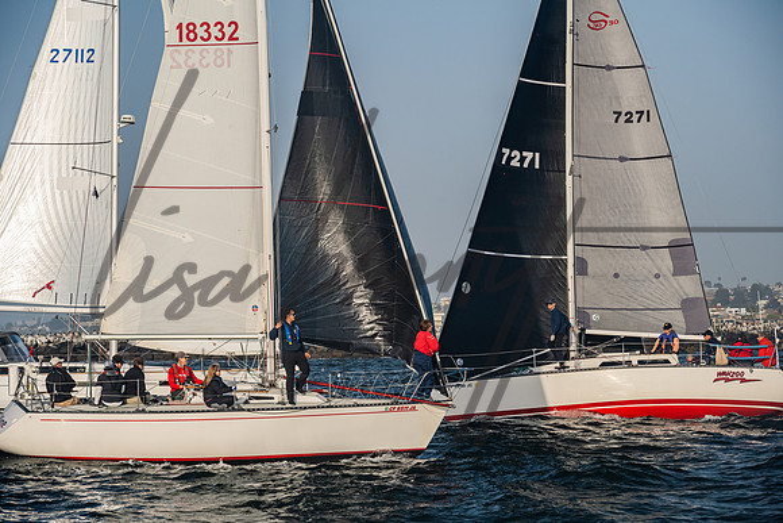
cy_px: 262
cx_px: 392
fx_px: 2937
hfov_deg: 15.2
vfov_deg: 10.2
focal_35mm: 135
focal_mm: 135
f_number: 8
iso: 400
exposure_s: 1/1000
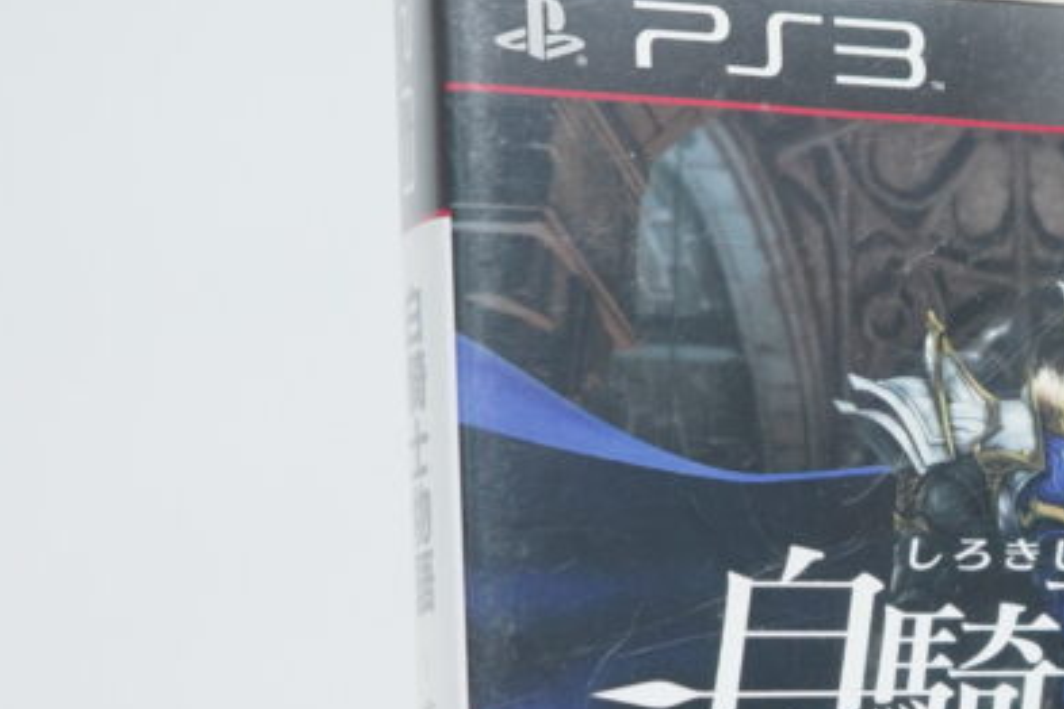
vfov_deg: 12.3
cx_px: 1042
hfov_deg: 18.2
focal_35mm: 110
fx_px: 3251
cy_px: 704
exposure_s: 1/40
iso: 640
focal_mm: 36
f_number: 5
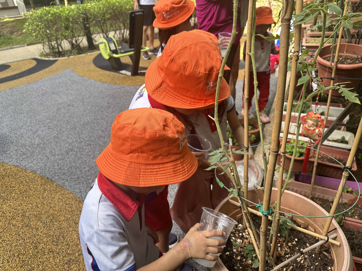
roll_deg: +6.0
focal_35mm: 24
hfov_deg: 71.6
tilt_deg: -31.1
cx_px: 181
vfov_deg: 56.8
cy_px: 136
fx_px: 251
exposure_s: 1/197
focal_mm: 6.86
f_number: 1.78
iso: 80
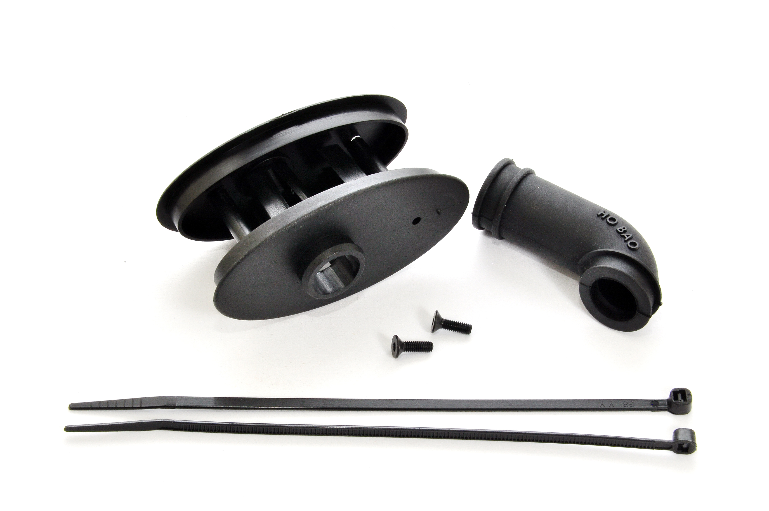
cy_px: 256
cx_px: 384
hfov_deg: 20.9
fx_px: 2080
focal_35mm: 98
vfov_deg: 14.0
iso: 400
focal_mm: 65
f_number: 22
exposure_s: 1/60
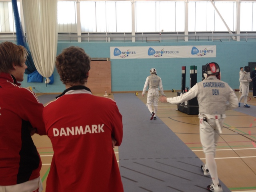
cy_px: 96
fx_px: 259
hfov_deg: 52.6
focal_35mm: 35
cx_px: 128
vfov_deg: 40.7
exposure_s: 1/24
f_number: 2.4
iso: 50
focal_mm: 4.28
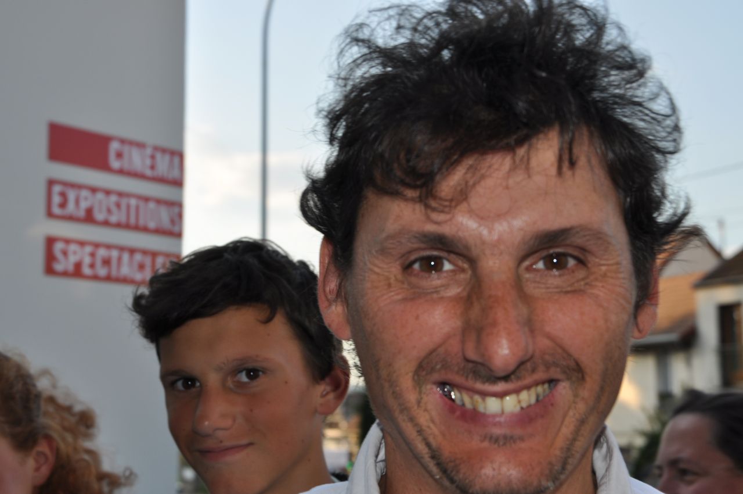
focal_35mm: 75
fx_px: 1546
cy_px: 247
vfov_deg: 18.1
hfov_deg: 27.0
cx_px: 372
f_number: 7.1
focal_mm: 50
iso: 200
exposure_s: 1/200
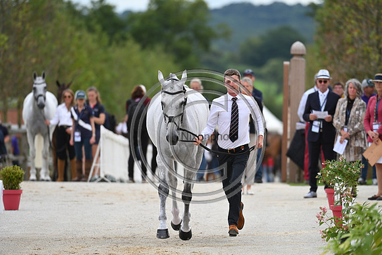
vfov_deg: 3.4
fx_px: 4245
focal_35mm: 400
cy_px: 128
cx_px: 191
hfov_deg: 5.2
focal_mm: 400
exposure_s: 1/1600
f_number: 5.6
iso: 500
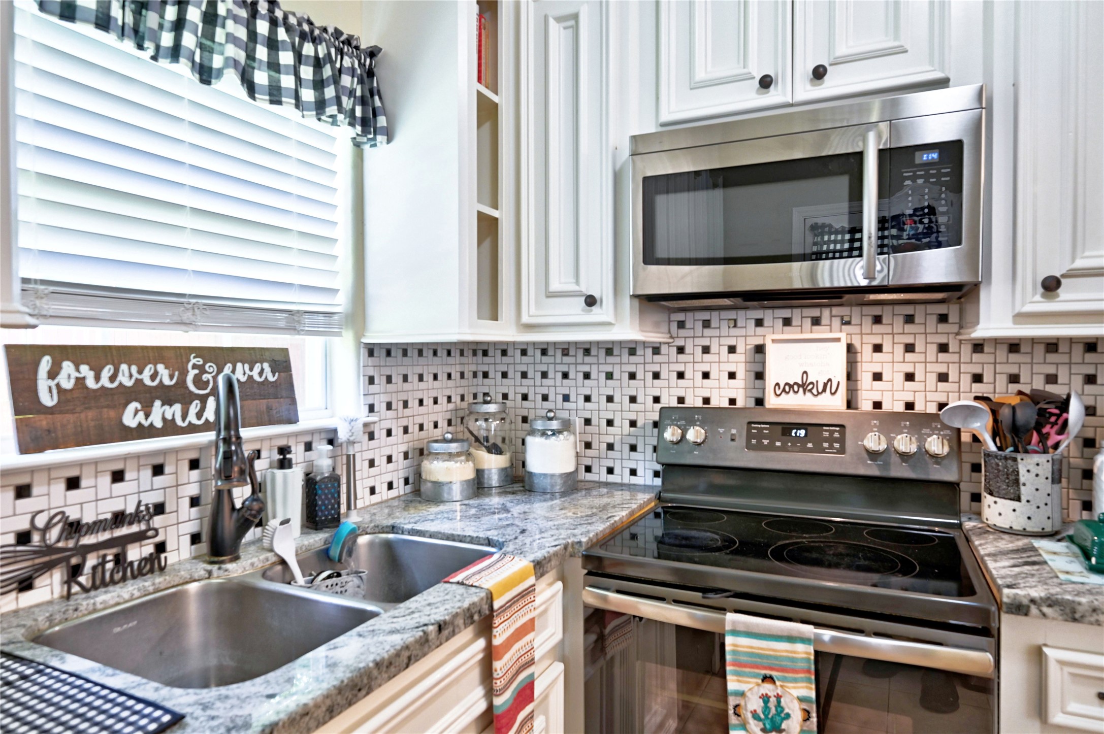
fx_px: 643
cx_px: 552
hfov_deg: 81.2
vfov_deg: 59.4
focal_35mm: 21
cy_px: 367
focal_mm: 21
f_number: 8
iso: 400
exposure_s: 1/4
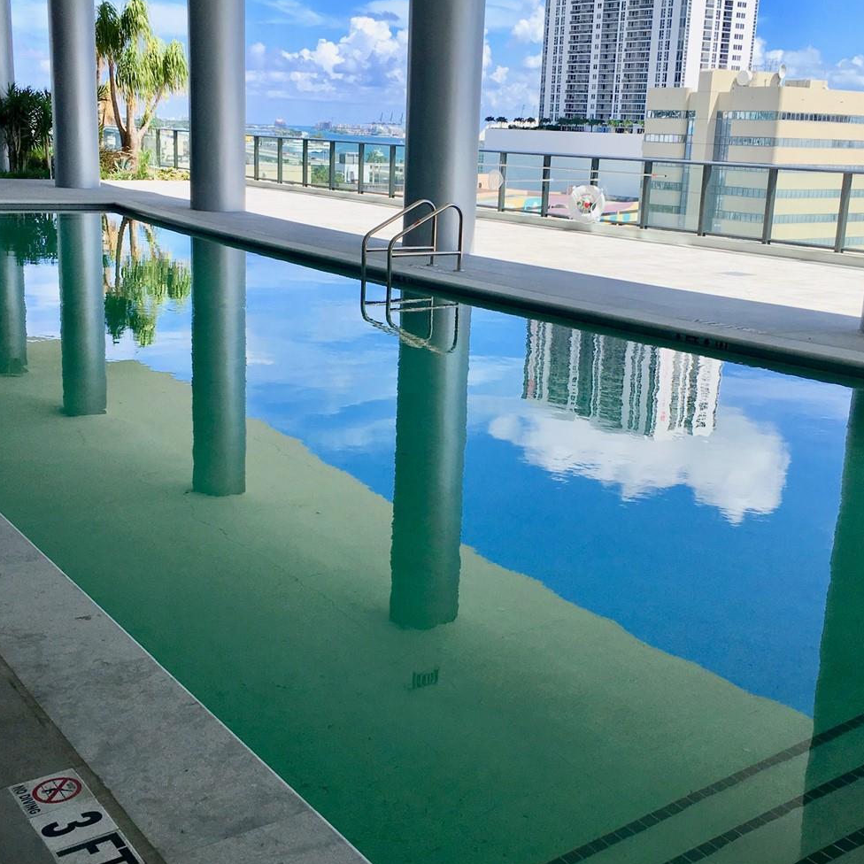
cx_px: 445
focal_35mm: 42
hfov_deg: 40.0
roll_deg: -1.8
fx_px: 1186
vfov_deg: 40.0
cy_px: 414
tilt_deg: -14.4
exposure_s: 1/1241
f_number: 2.2
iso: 25
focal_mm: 4.15
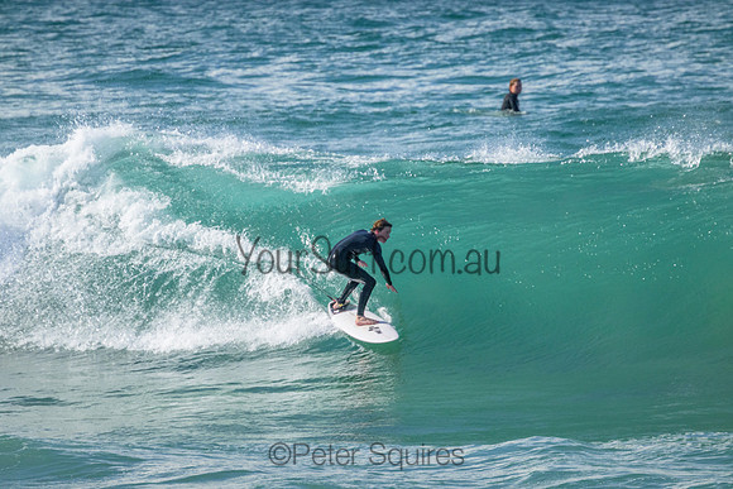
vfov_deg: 1.7
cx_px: 366
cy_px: 244
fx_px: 16292
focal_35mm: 800
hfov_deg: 2.6
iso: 2800
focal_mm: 800
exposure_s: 1/1600
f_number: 11
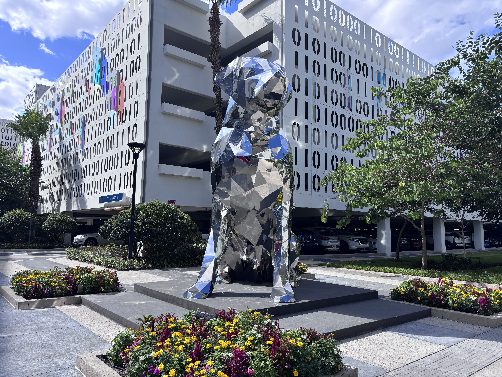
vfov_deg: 53.1
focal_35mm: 26
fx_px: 377
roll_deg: -1.2
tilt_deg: +6.2
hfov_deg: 67.3
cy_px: 188
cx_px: 251
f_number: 1.6
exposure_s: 1/2513
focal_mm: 5.96
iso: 50
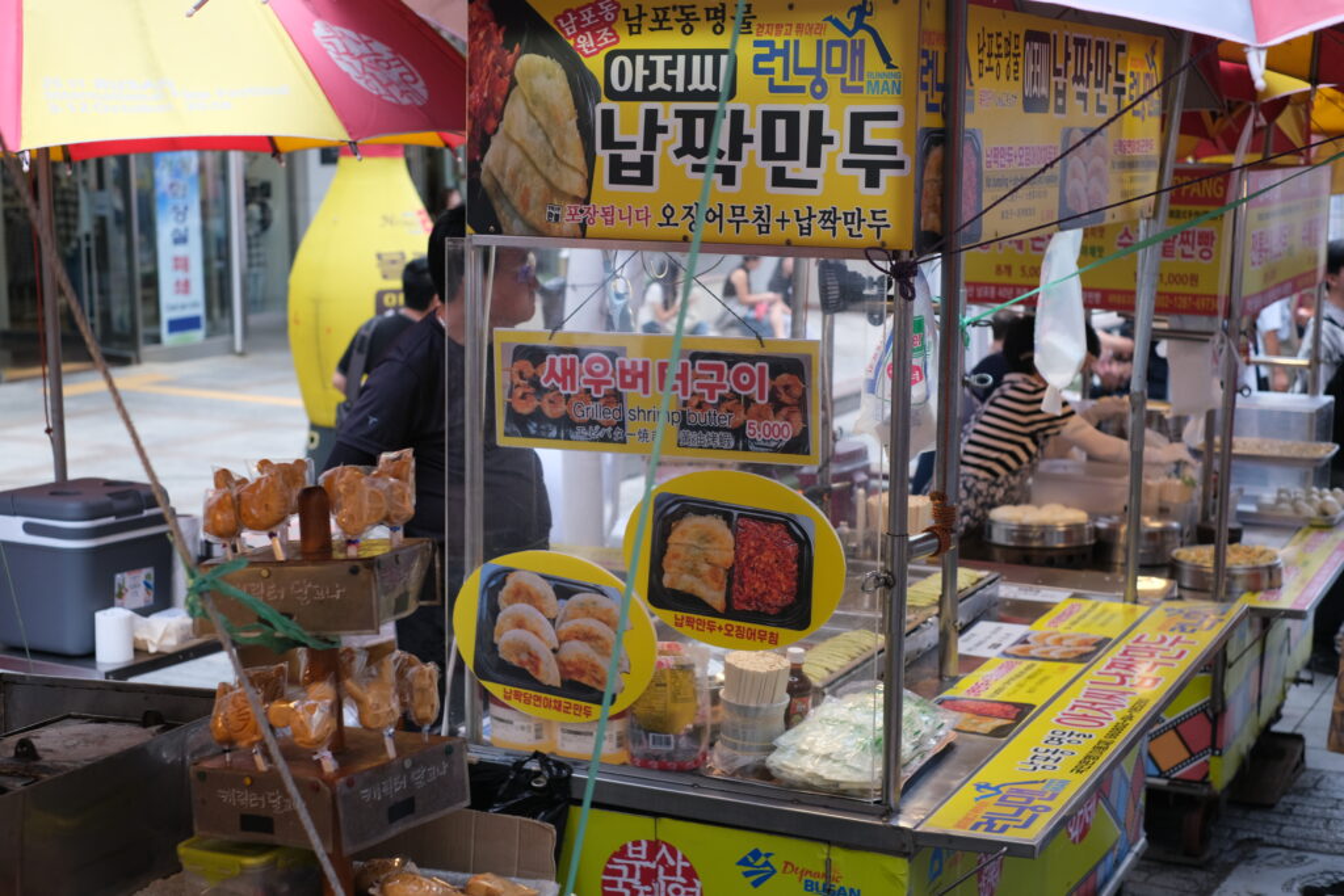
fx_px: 1979
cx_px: 672
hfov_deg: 37.5
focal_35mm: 53
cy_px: 448
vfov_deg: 25.5
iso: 320
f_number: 3.2
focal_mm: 35
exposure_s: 1/400
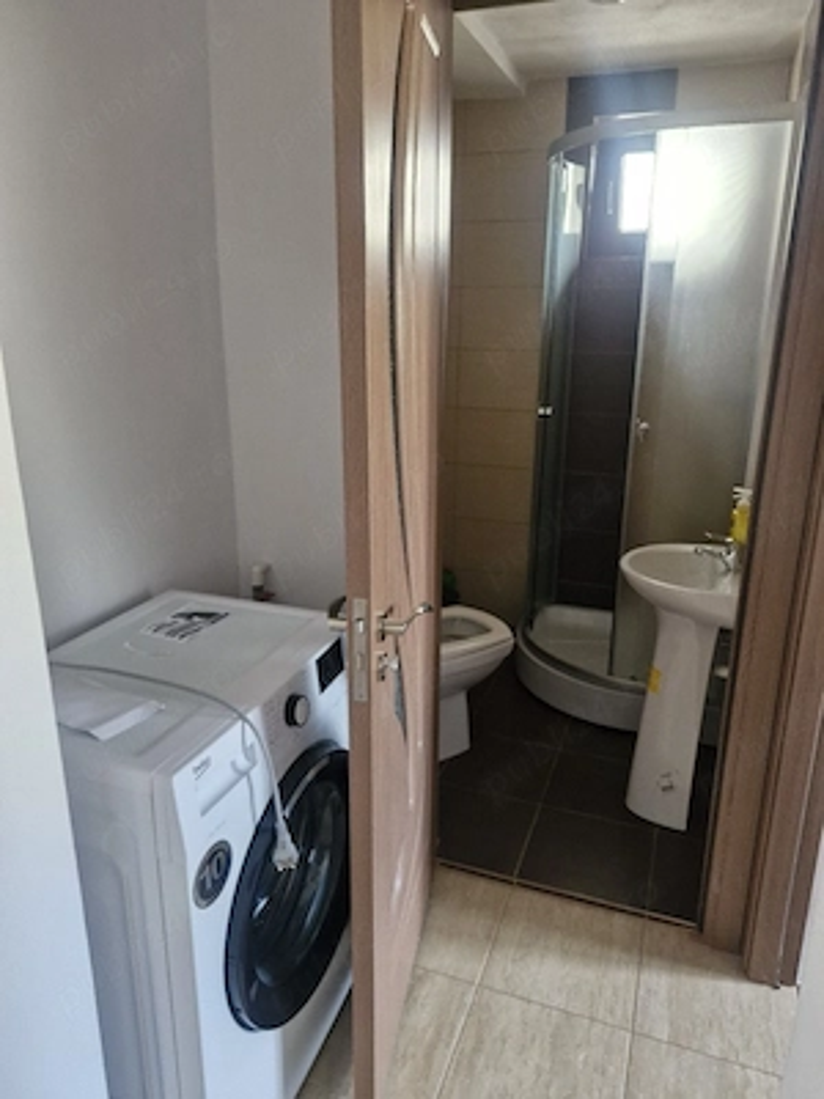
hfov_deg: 58.9
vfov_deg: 73.9
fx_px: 730
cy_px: 550
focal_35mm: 23
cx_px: 412
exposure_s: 1/100
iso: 500
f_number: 1.8
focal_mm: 5.54
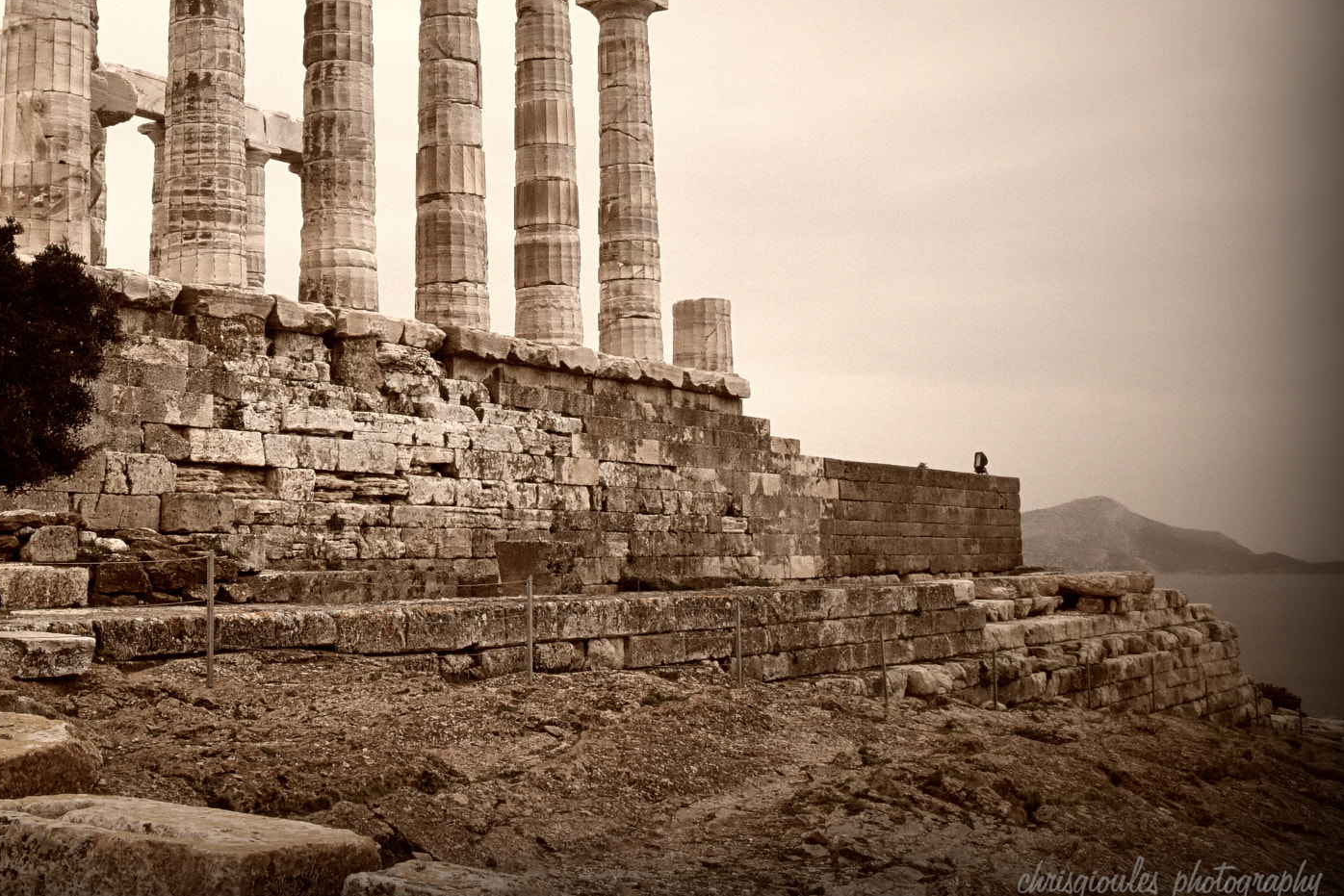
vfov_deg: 30.2
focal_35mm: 44
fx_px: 1643
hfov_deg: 43.3
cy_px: 258
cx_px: 362
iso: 1600
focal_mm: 20
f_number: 18
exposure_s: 1/1250
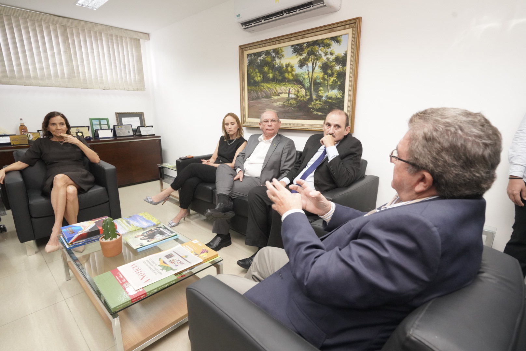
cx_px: 263
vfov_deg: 67.5
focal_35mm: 18
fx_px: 263
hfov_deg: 90.0
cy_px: 176
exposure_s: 1/125
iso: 5000
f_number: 6.7
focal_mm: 18
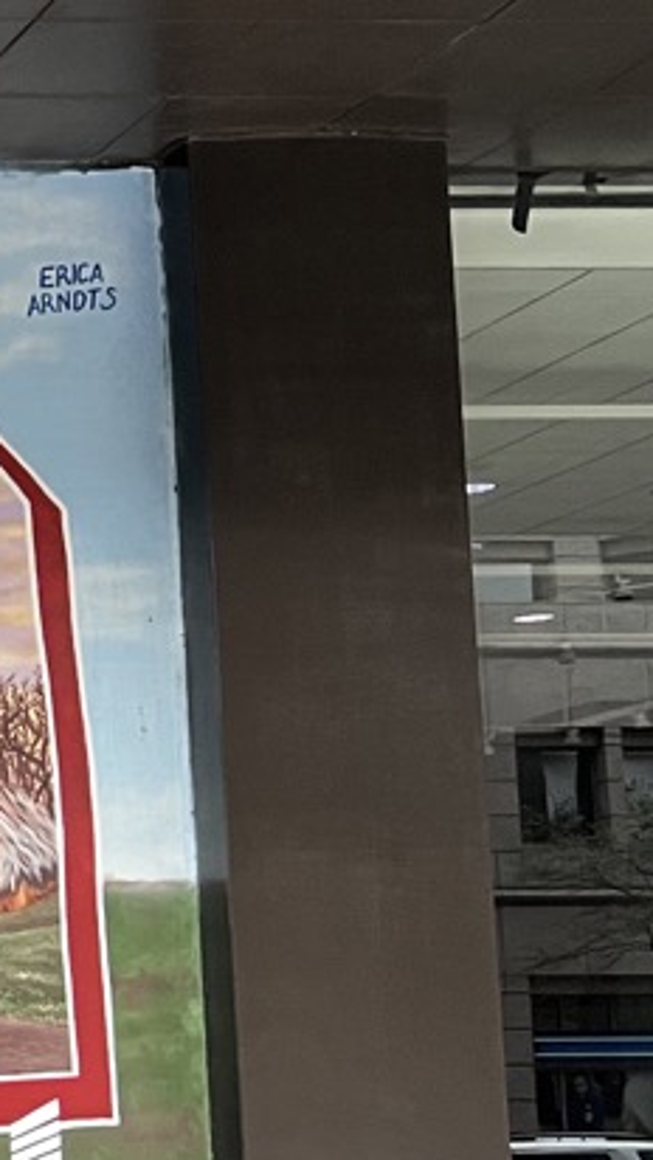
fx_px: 2707
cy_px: 811
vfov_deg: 24.0
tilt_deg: +3.1
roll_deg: +0.6
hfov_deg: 11.3
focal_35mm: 88
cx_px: -937
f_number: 1.5
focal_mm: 5.7
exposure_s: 1/83
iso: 125
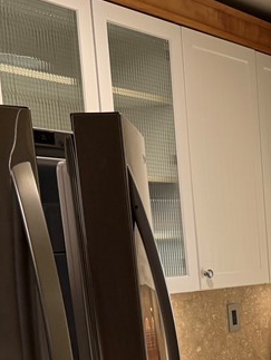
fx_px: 792
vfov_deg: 24.0
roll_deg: +1.5
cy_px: 396
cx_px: 414
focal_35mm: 76
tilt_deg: -11.6
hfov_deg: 17.4
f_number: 1.78
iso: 250
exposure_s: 1/120
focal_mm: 6.76
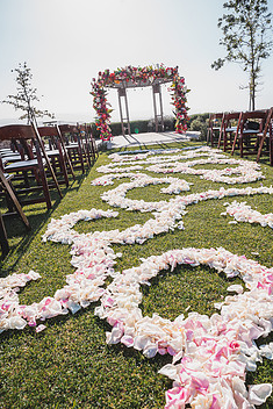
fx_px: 261
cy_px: 208
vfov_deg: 76.1
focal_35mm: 23
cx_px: 158
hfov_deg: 54.9
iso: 125
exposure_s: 1/125
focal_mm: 18
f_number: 6.3
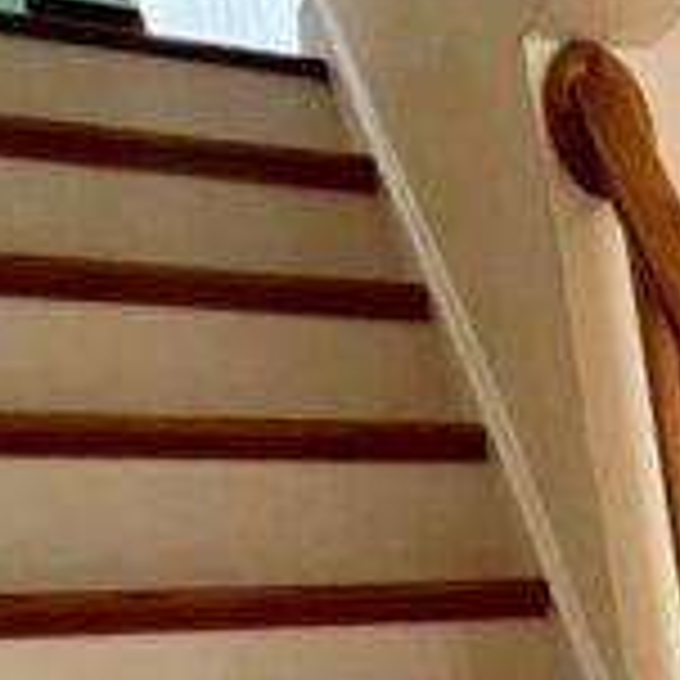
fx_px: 1356
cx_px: 1274
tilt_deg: -17.8
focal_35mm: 61
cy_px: 1027
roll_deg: +1.6
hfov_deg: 19.6
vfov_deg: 22.8
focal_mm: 1.57
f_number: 1.8
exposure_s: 1/99
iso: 100
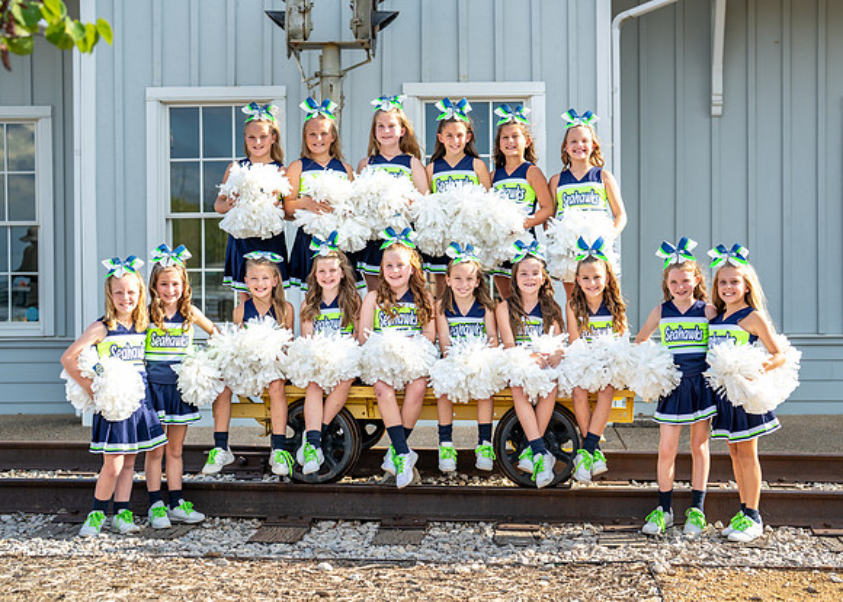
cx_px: 460
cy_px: 300
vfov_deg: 25.7
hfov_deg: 35.5
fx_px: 1316
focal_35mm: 55
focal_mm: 50
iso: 100
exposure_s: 1/1000
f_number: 2.5
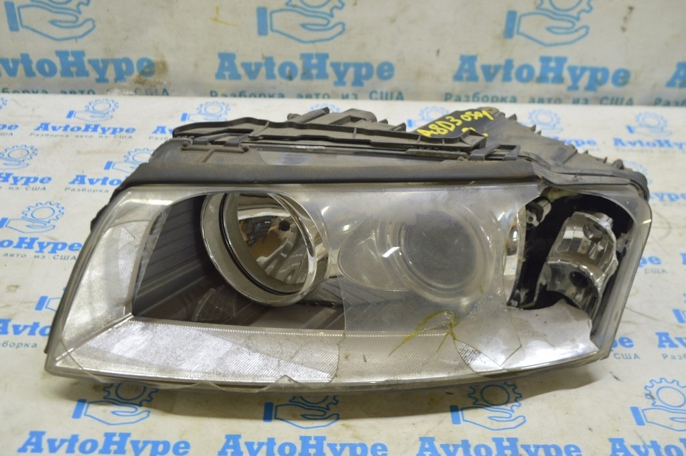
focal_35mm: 40
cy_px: 228
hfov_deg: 48.0
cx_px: 343
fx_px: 771
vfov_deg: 33.0
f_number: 5.6
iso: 400
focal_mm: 27
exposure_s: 1/20
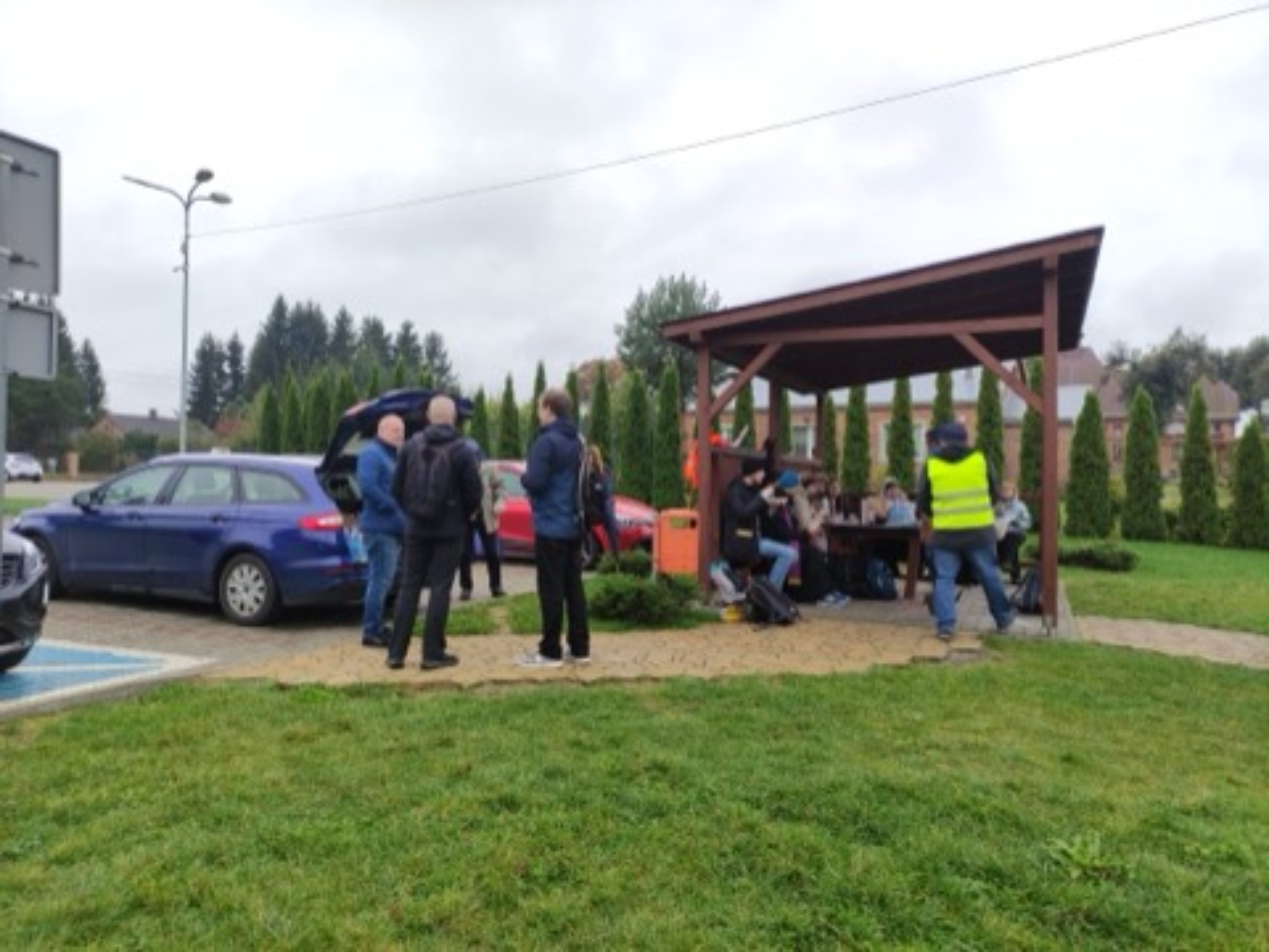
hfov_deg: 69.4
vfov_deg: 54.9
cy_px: 476
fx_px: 916
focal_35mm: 25
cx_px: 634
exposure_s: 1/286
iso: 100
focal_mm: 5.43
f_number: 1.89
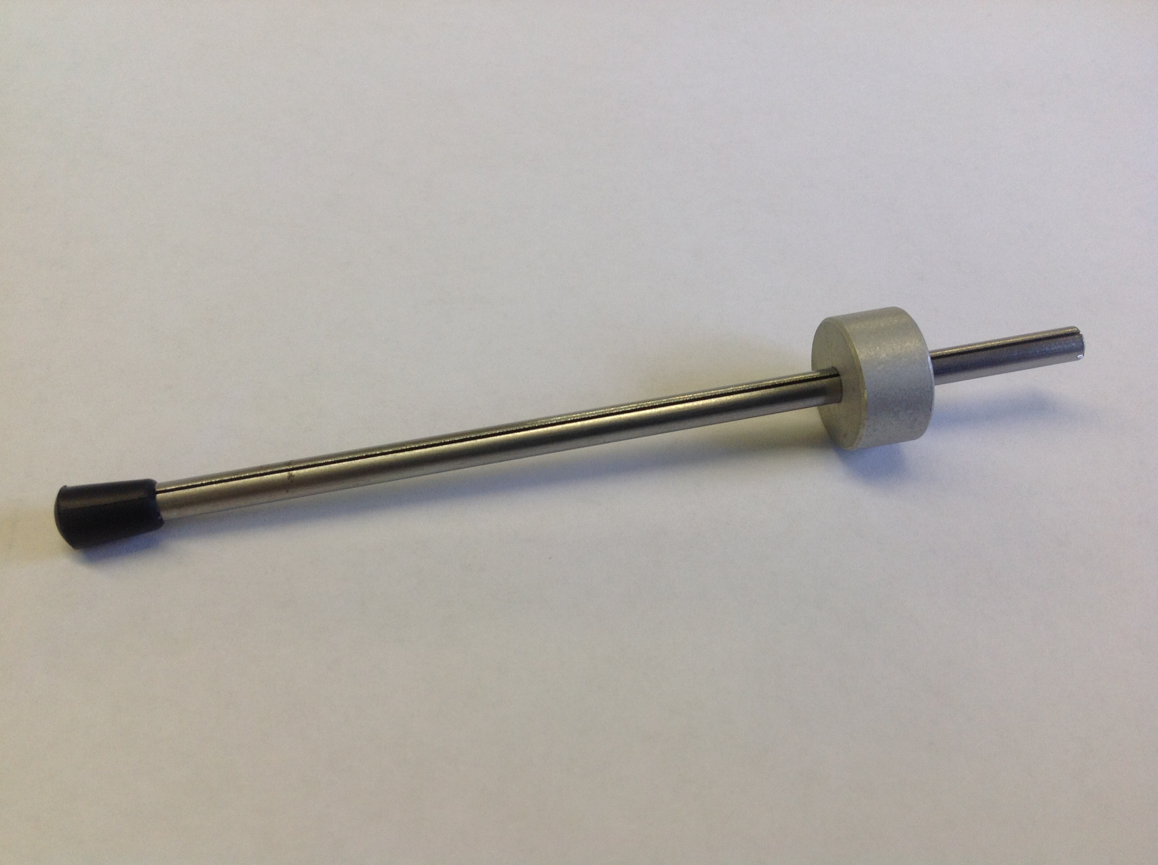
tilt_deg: -53.9
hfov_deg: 52.7
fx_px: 1169
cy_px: 432
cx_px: 579
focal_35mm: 35
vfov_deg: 40.6
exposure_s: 1/50
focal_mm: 4.28
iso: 50
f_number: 2.4
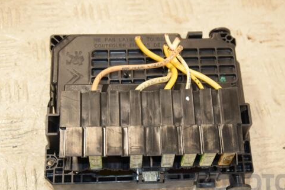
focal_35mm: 71
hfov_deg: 28.5
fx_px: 562
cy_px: 104
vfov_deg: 19.2
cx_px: 155
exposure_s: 1/200
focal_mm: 38
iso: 800
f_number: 6.3
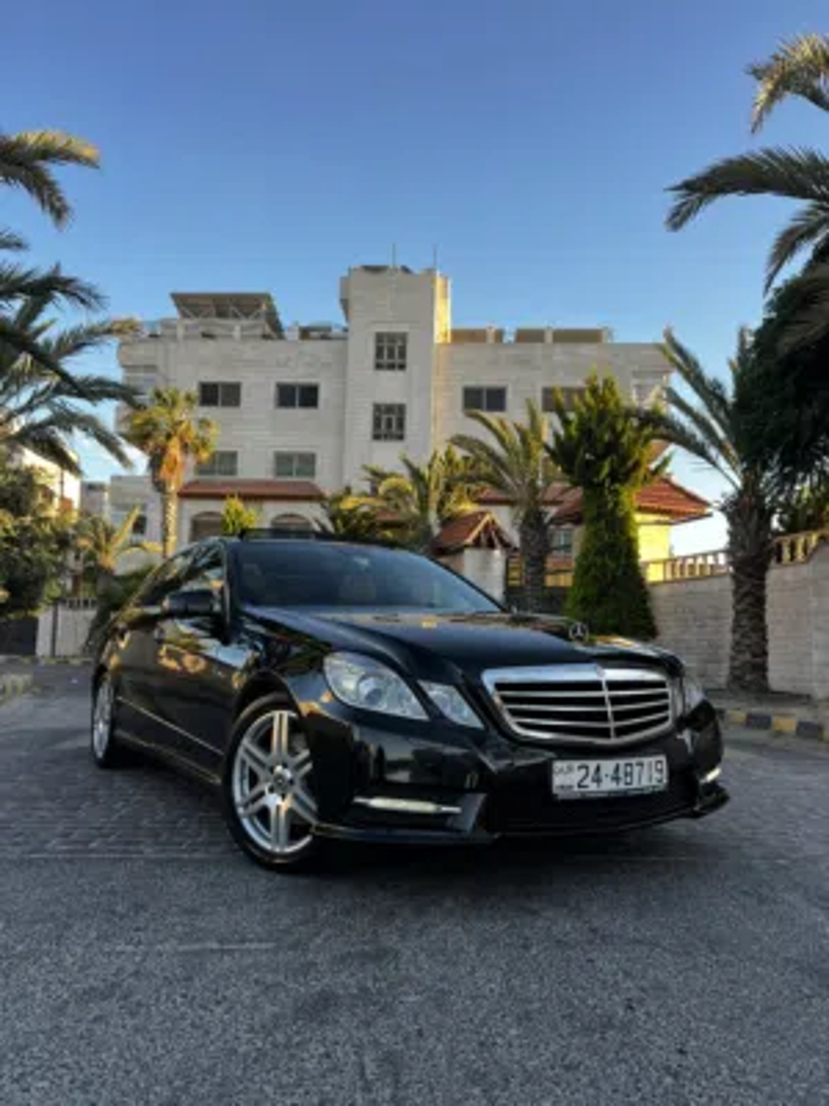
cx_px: 414
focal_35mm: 26
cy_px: 553
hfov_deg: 53.1
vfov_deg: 67.3
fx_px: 830
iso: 50
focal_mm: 5.7
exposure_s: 1/171
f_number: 1.5
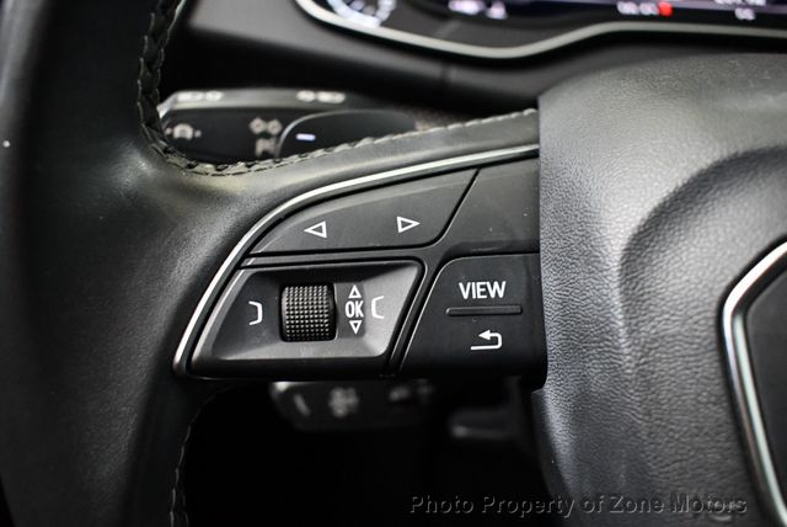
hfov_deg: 53.1
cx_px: 394
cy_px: 264
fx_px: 788
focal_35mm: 36
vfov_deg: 36.9
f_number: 3.5
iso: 3600
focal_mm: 18
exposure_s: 1/60
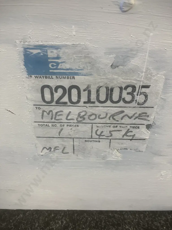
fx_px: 186
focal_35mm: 28
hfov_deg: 49.7
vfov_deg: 63.4
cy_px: 115
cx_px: 86
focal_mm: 3.99
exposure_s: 1/50
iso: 160
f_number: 1.8
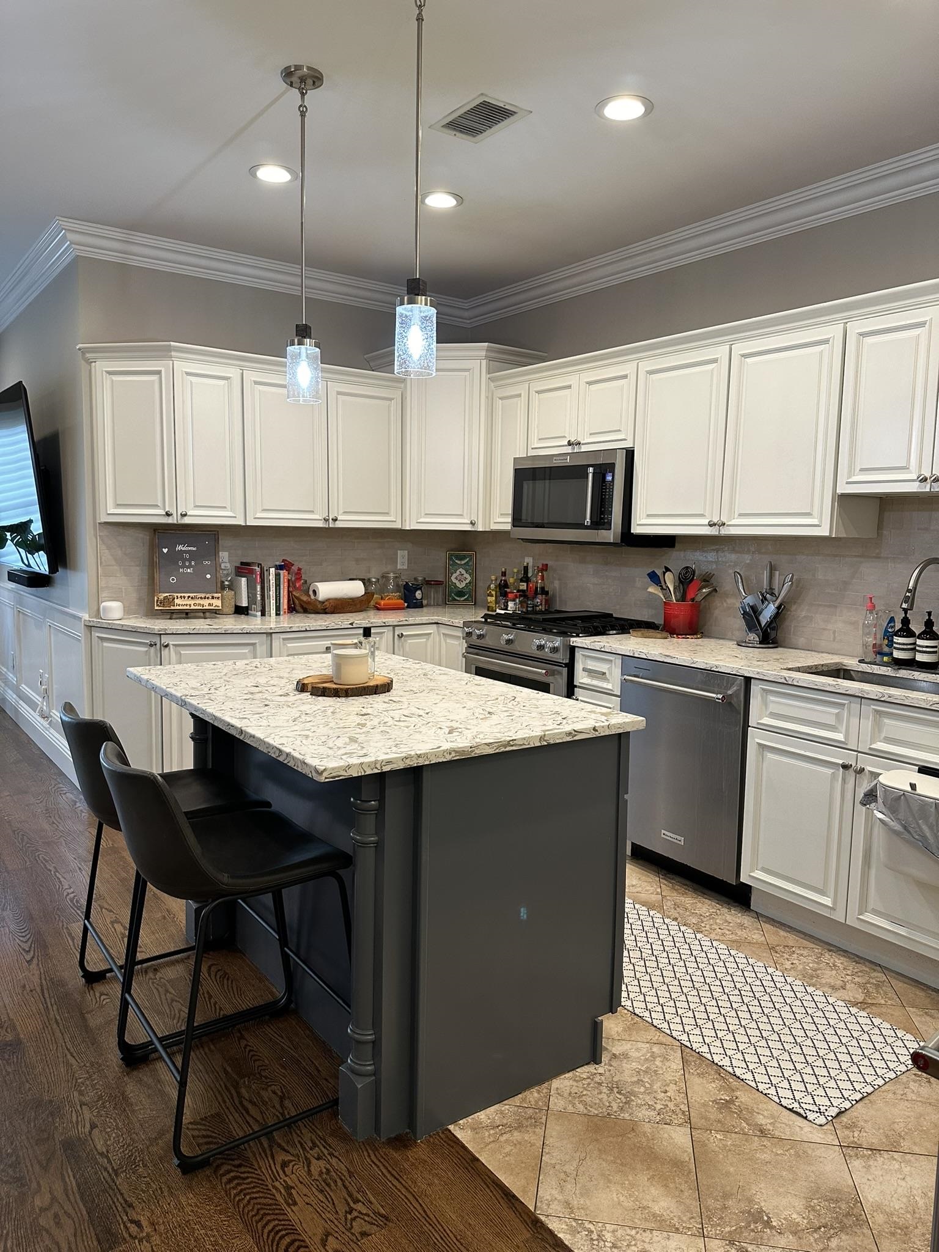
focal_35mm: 24
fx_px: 868
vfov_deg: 71.6
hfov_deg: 56.8
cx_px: 470
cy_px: 626
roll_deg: -1.3
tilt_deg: -5.5
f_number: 1.78
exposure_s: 1/120
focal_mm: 6.86
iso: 160
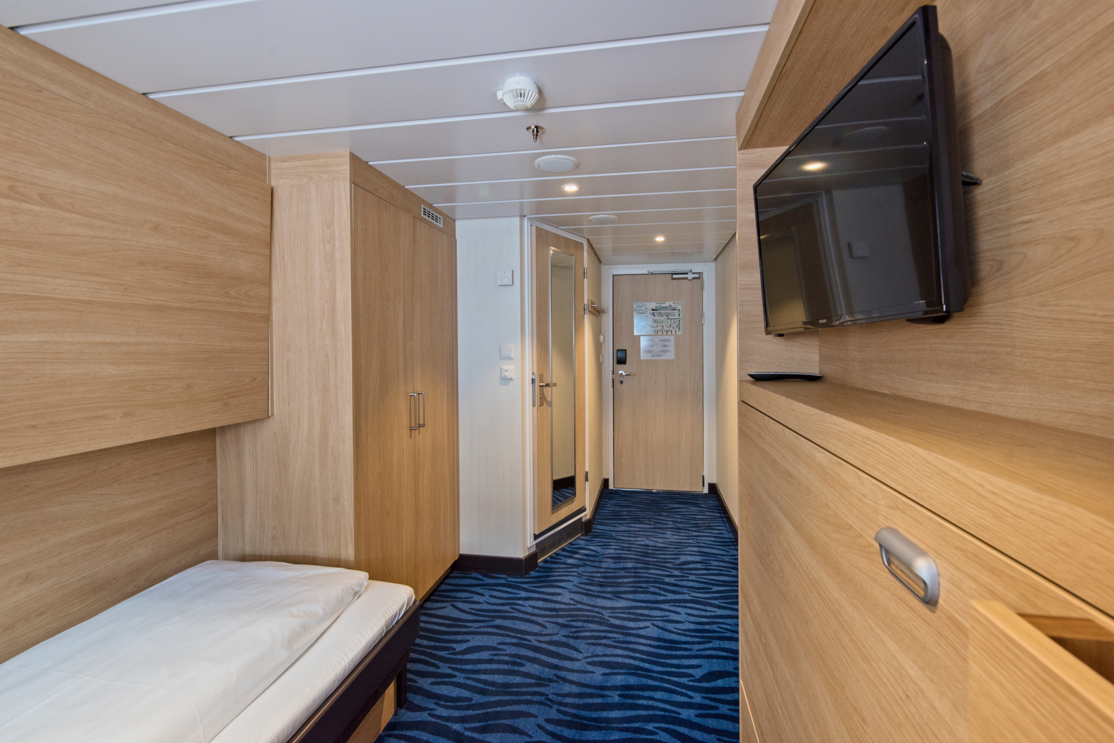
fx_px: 464
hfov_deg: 100.4
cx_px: 557
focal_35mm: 15
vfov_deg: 77.4
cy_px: 372
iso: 500
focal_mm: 15
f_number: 6.3
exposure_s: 1/15
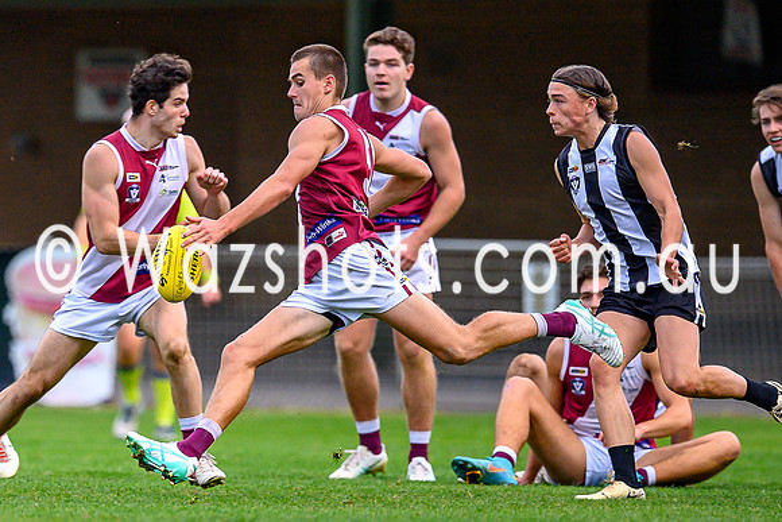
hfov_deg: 1.9
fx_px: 23947
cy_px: 335
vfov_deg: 1.2
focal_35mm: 1102
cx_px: 108
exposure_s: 1/1600
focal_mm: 500
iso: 2200
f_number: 4
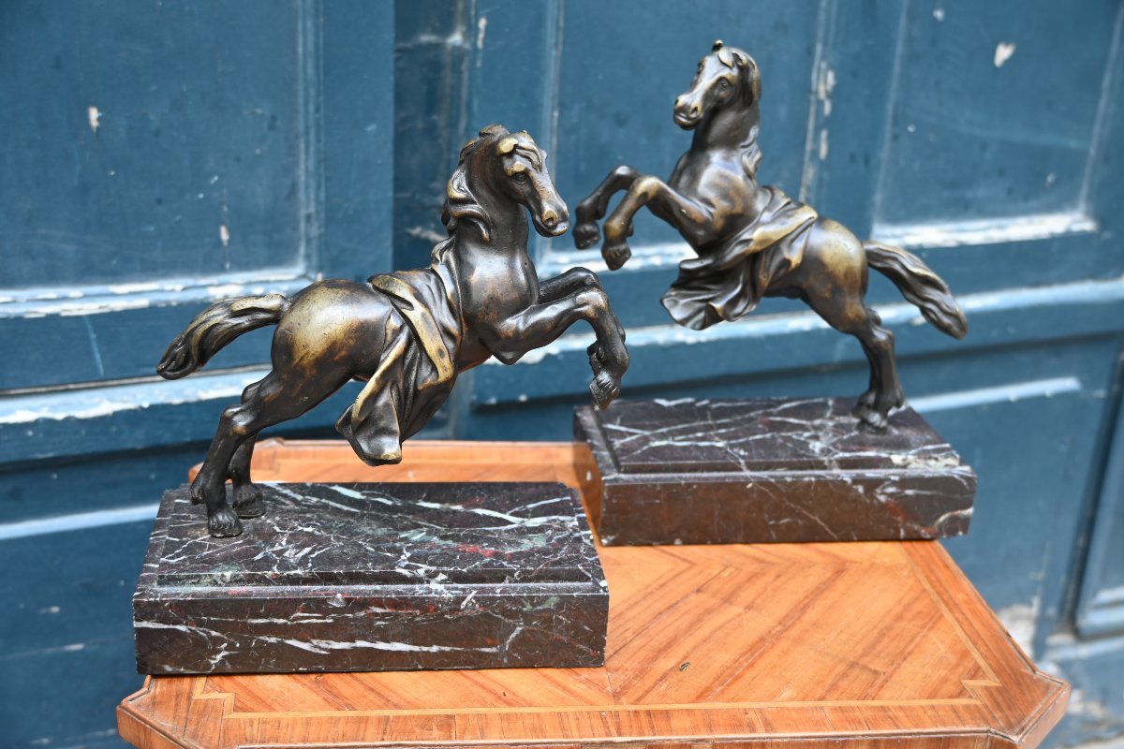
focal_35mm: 44
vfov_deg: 30.8
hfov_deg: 45.0
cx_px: 562
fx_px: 1358
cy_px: 374
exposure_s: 1/50
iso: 125
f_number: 4
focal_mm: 29
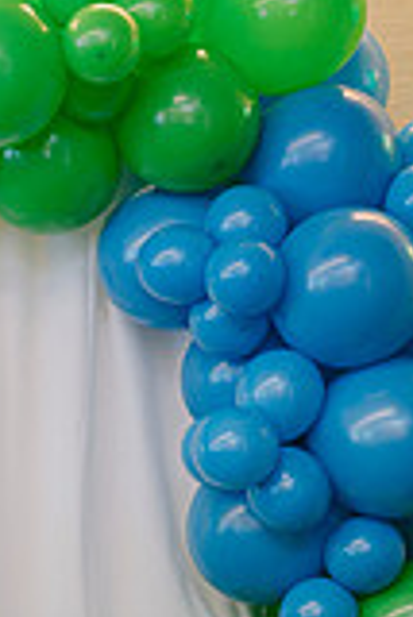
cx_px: -591
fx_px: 3108
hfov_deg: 7.1
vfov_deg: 11.2
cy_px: 640
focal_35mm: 181
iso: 640
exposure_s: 1/100
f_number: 2
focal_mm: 50
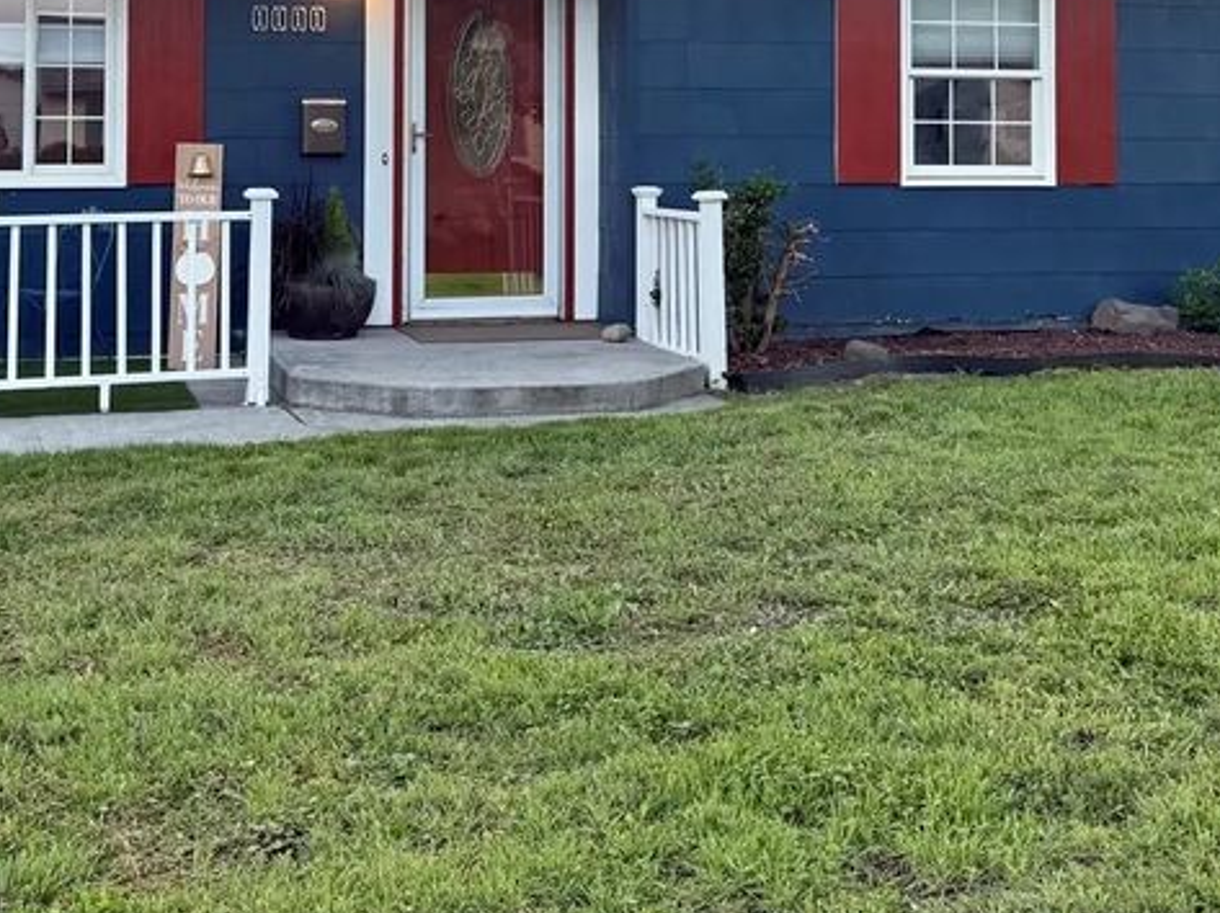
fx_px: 1831
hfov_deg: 36.8
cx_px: 557
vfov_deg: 27.0
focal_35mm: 52
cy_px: 83
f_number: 1.78
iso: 125
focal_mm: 6.76
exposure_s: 1/243
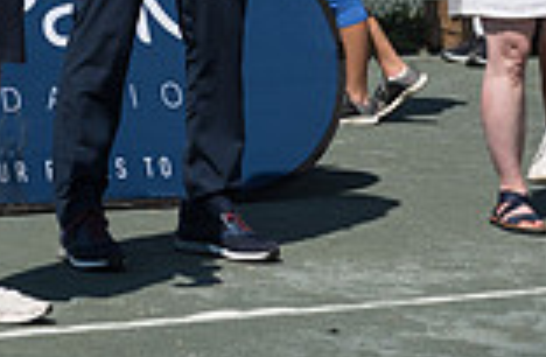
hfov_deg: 10.2
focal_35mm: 202
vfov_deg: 6.6
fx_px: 3045
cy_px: -117
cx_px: 66
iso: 125
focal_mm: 50
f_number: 5.6
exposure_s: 1/800
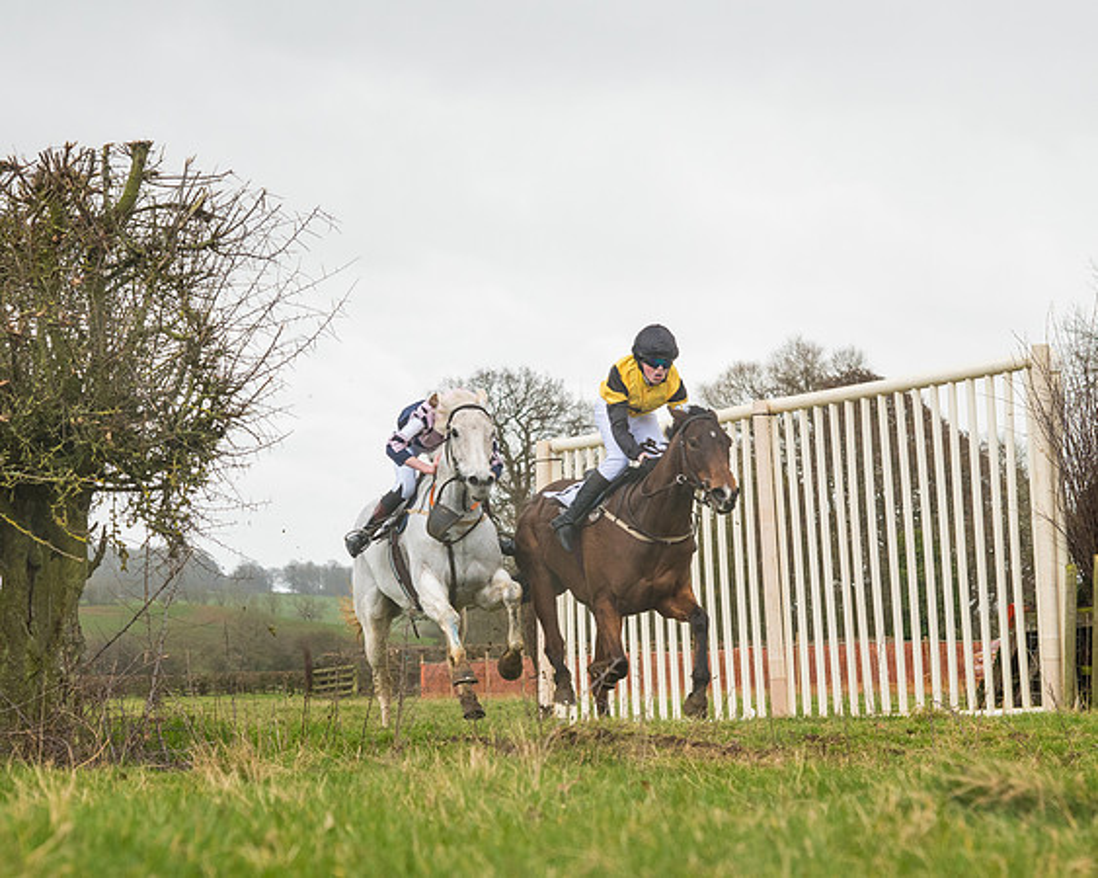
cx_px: 665
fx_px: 3632
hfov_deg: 17.2
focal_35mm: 112
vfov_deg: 13.8
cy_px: 355
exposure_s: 1/1000
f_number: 5
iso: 1000
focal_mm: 70
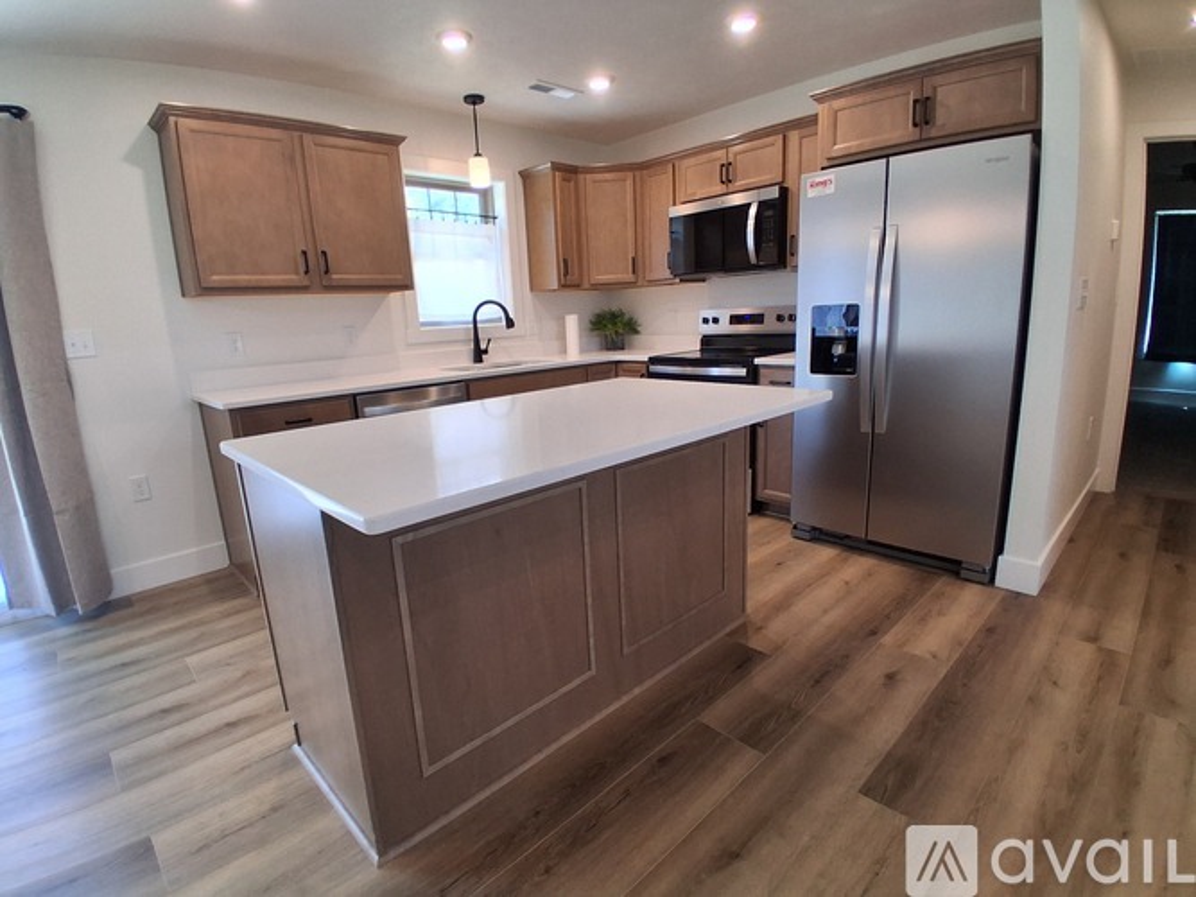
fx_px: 587
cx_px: 598
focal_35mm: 17
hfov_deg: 91.0
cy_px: 448
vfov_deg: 74.7
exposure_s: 1/120
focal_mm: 1.4
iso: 160
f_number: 2.2
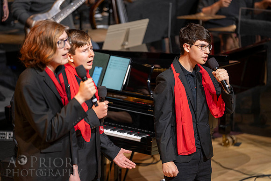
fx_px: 1472
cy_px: 95
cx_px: 129
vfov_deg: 7.0
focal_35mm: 196
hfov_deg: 10.5
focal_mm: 187
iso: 400
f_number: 2.8
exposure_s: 1/100
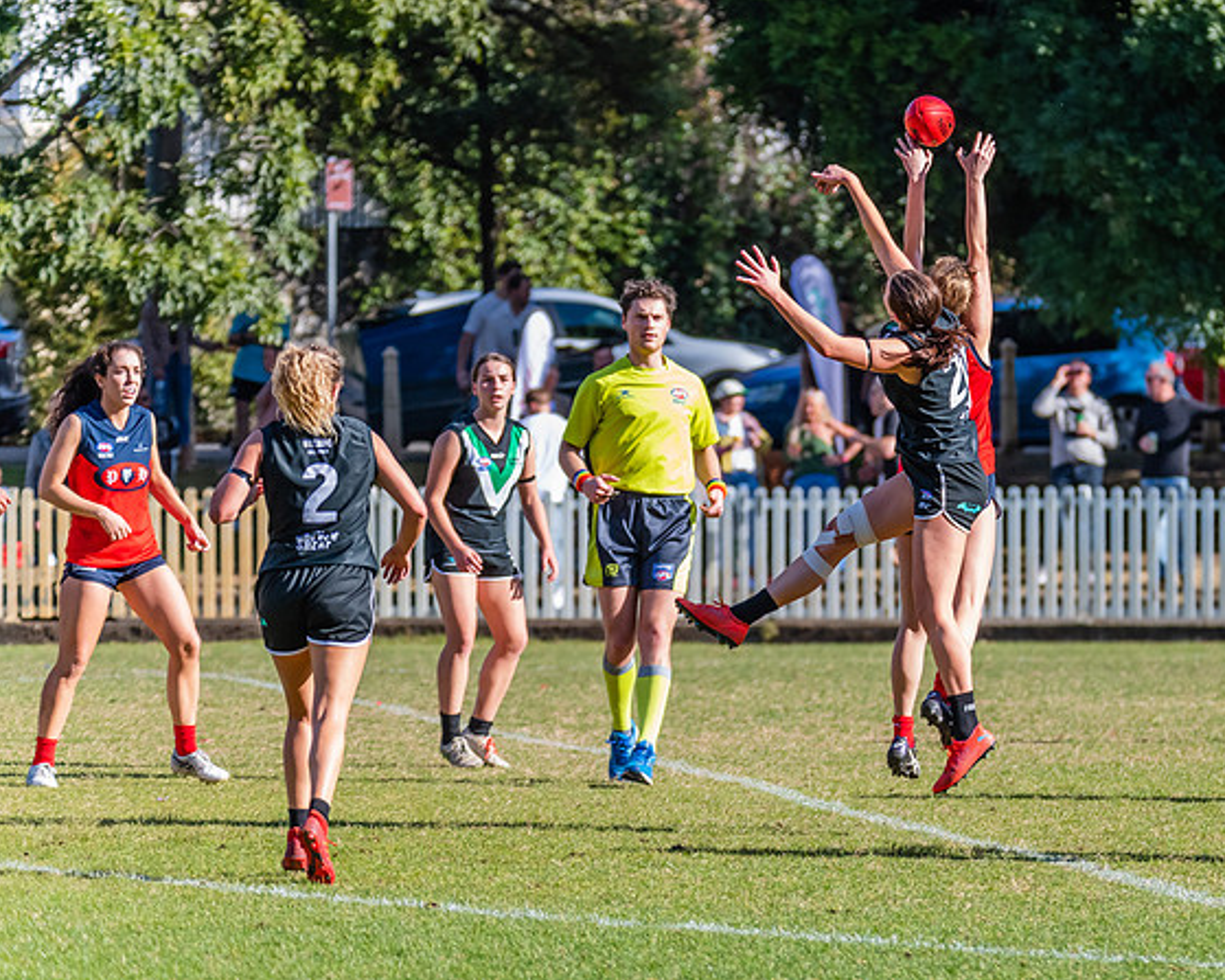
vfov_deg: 3.9
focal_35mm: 392
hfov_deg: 4.9
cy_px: 451
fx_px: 14210
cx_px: 1022
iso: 800
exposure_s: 1/1600
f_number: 6.3
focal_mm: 250
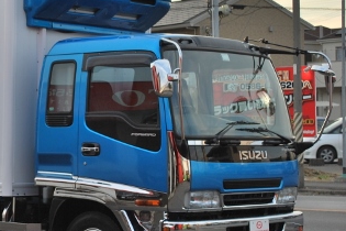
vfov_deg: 11.2
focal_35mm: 122
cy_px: 95
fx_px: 1172
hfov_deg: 16.5
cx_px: 3
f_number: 5.6
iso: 125
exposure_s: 1/125
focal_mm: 40
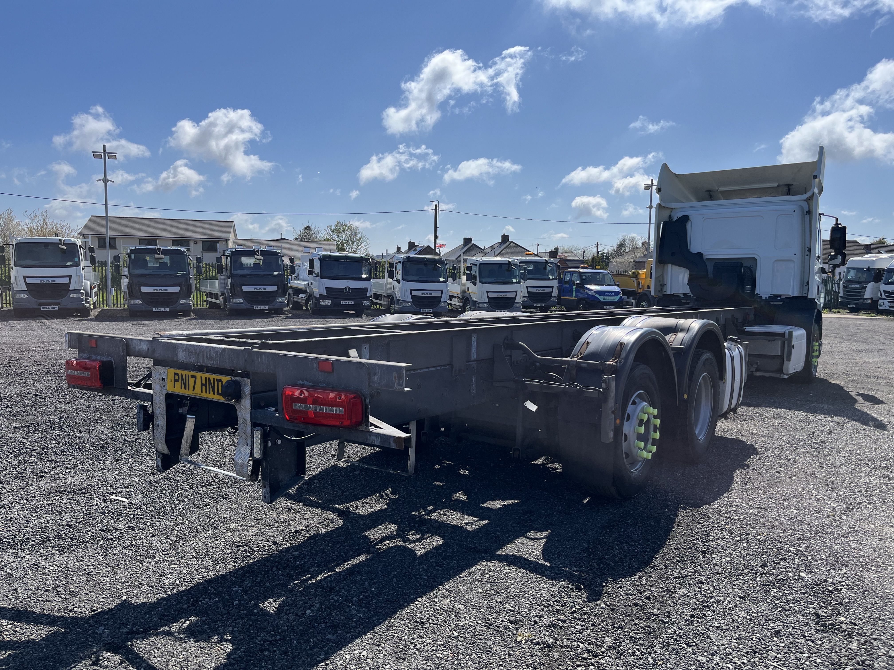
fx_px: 671
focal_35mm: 26
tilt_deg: -4.7
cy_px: 335
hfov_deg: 67.3
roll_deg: -0.2
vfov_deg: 53.1
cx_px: 447
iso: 50
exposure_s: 1/5319
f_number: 1.6
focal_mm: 5.1
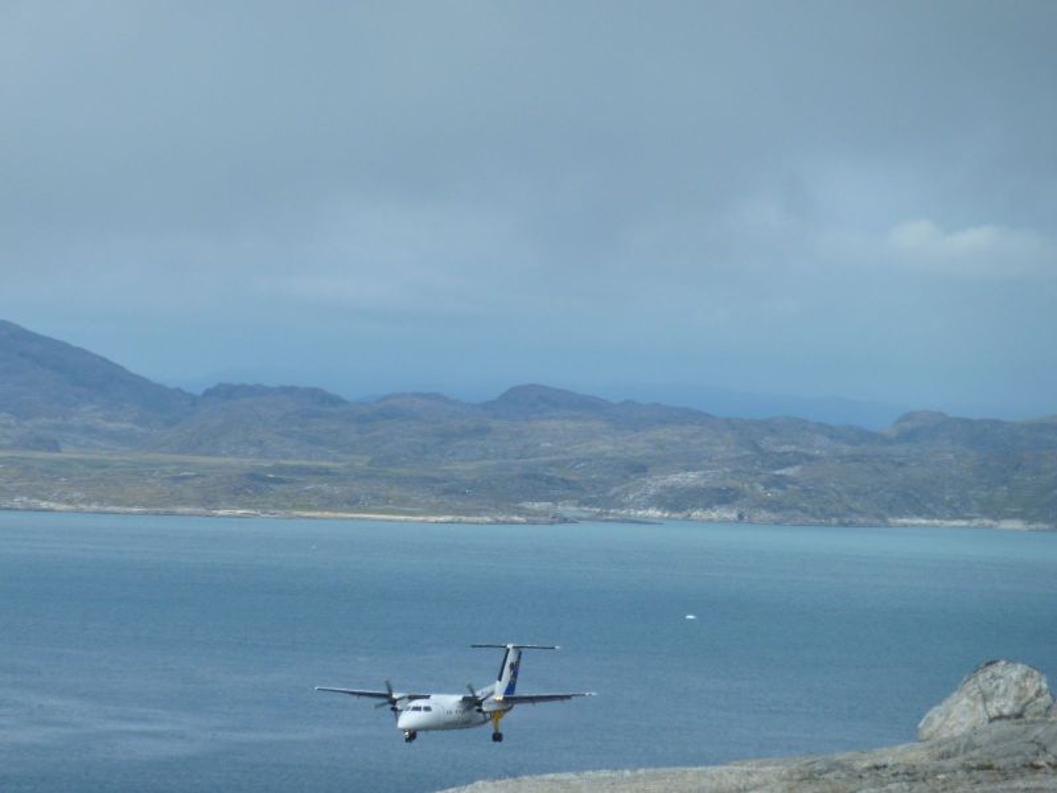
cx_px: 528
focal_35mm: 300
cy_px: 396
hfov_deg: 6.6
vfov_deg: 5.0
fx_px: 9161
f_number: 5.6
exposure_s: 1/500
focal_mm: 49.2
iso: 80
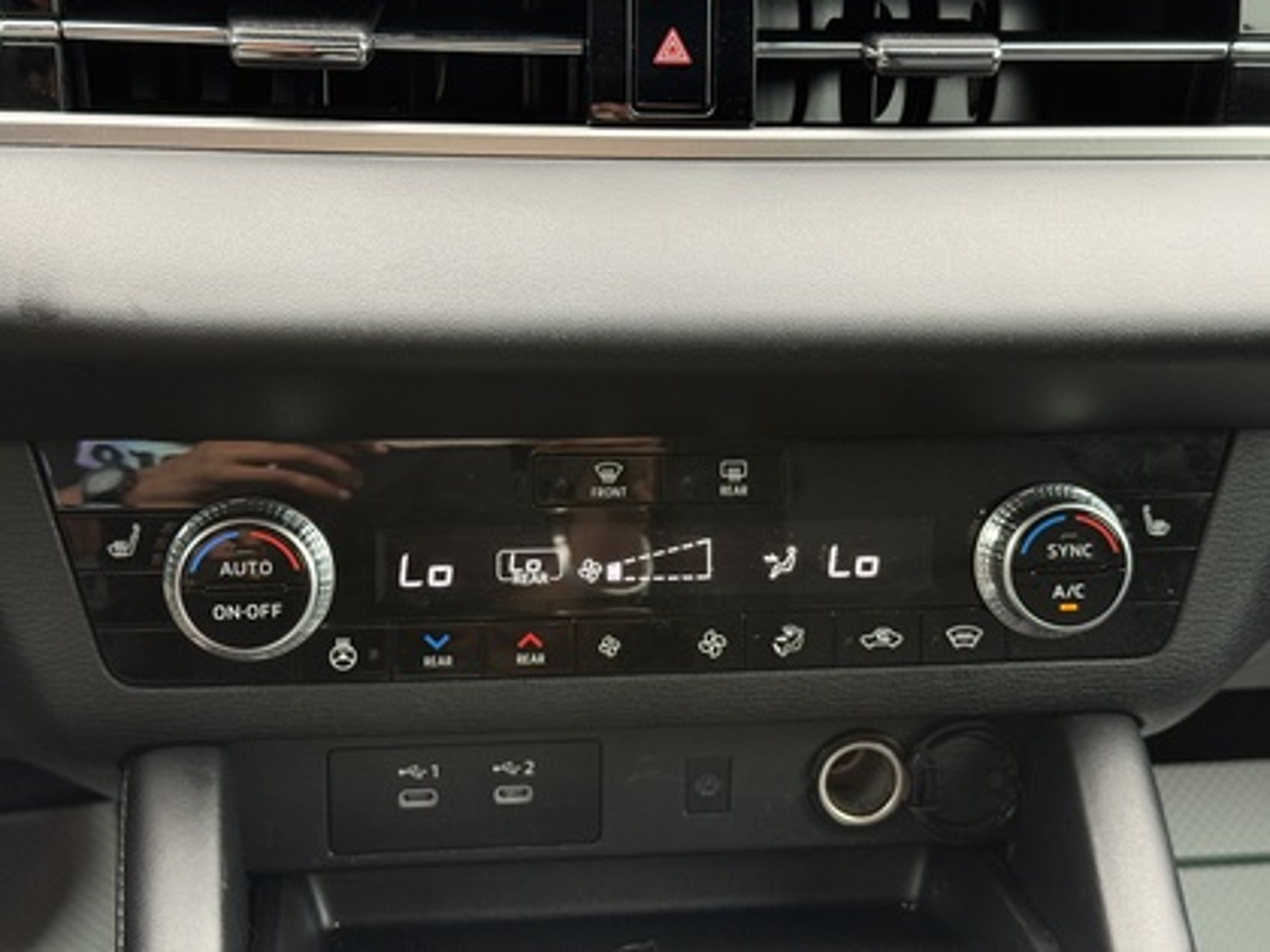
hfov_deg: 39.7
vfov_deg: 30.3
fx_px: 1761
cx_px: 635
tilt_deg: -25.0
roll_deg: -2.0
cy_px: 476
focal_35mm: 48
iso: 100
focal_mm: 6.76
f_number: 1.78
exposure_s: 1/64
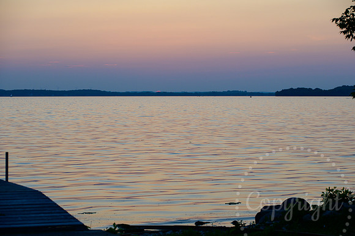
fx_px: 950
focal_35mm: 96
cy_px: 120
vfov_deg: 14.2
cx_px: 184
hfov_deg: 21.2
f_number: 4.5
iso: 250
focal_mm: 92
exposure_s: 1/320
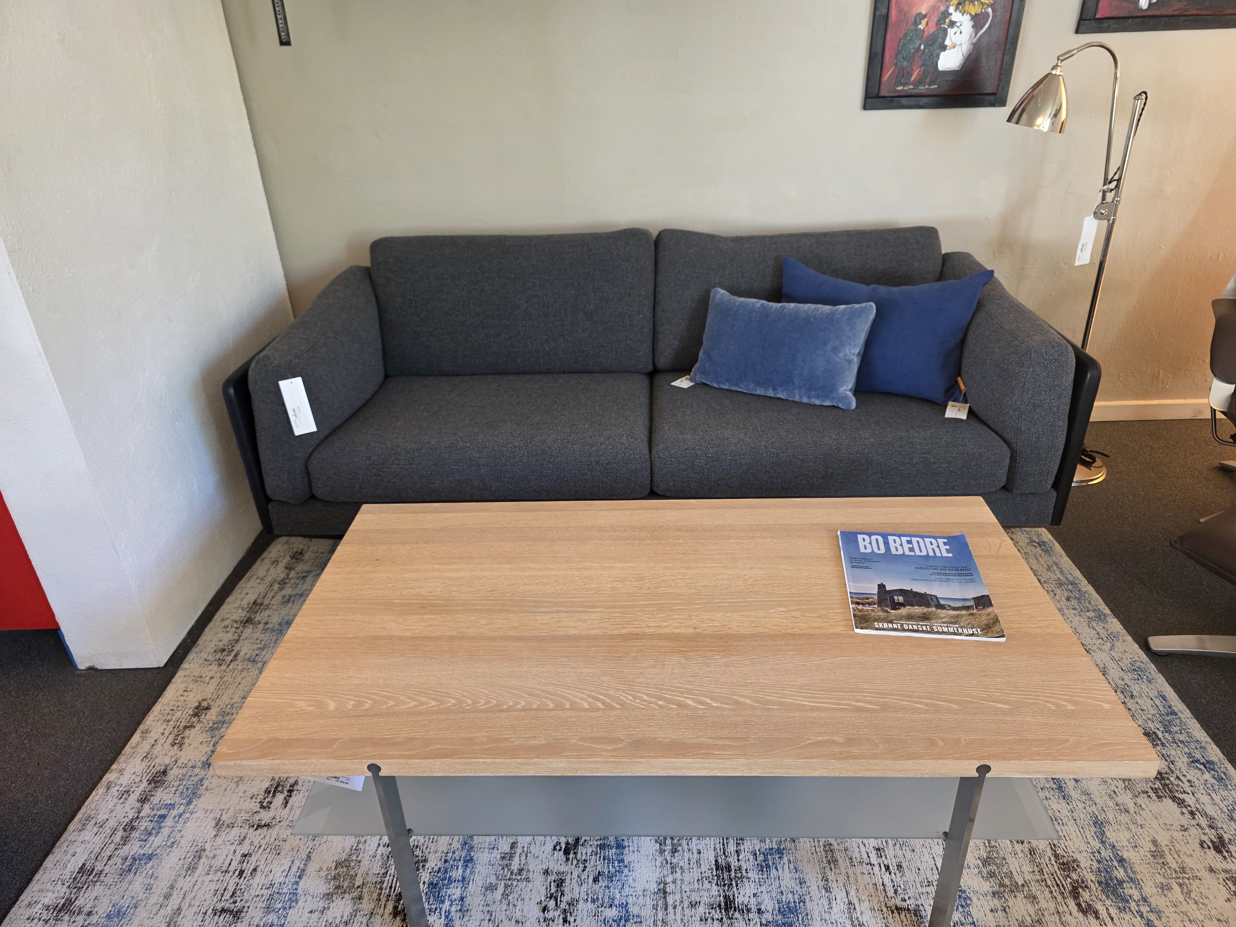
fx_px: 821
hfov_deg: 73.9
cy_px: 464
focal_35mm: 23
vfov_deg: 58.9
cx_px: 618
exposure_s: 1/96.1
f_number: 1.7
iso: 200
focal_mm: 6.3
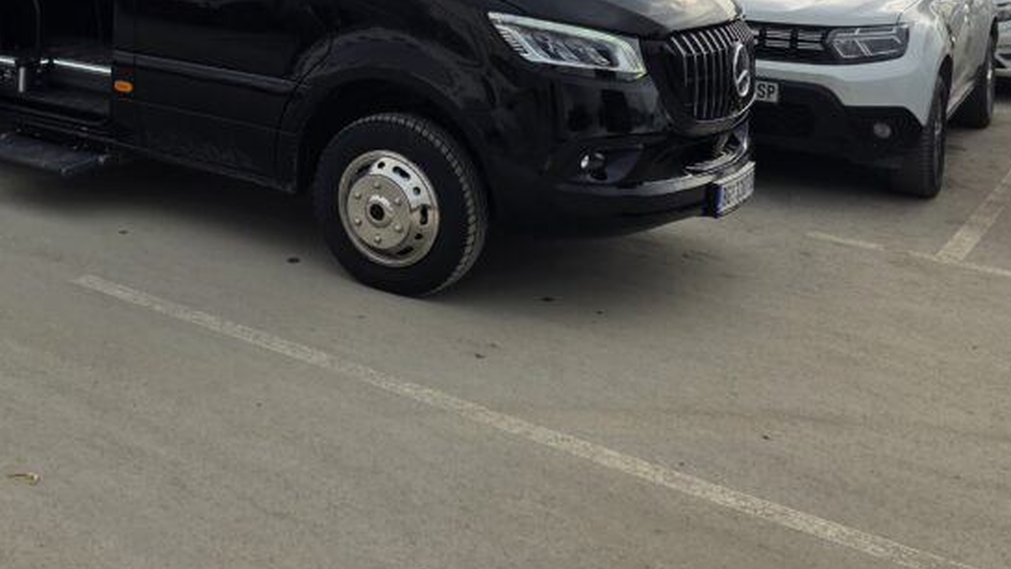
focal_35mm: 47
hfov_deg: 42.1
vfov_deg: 23.4
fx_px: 1260
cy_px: -106
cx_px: 222
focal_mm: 6.25
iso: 64
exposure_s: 1/7944
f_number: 1.7
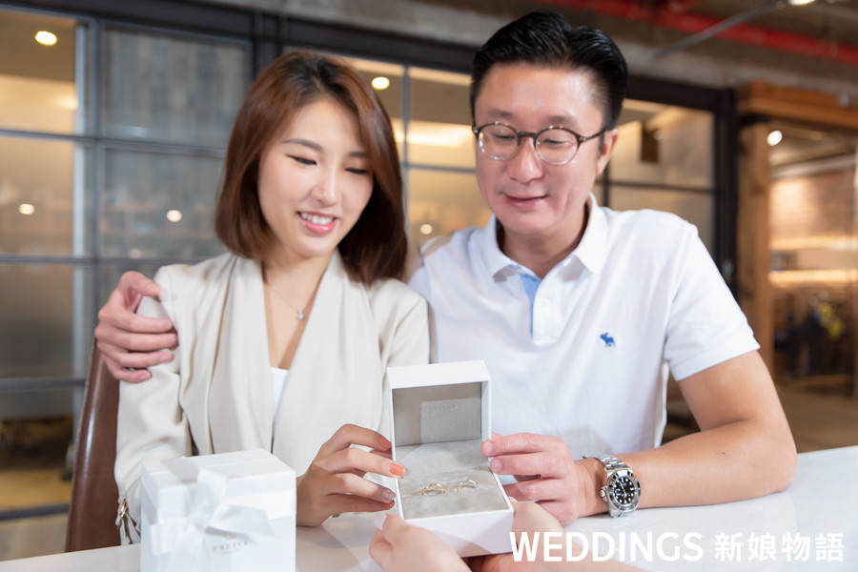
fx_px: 715
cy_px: 286
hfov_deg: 61.9
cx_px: 429
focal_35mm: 30
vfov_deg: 43.6
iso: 200
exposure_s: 1/80
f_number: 2.8
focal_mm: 30
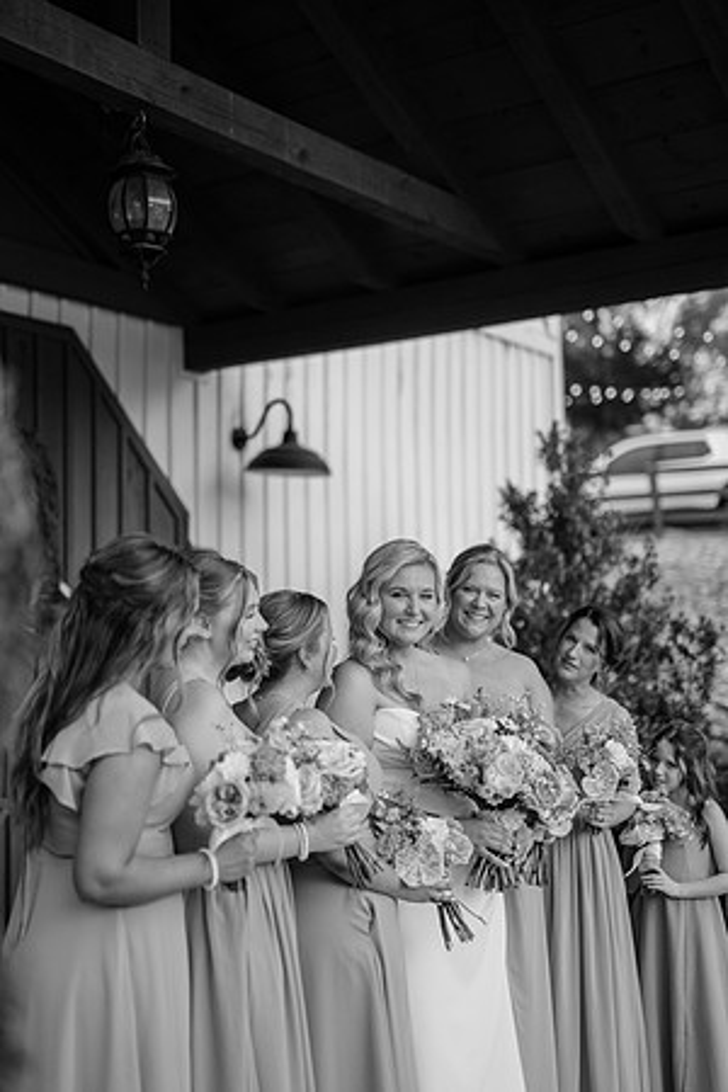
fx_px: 1517
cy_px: 546
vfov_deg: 39.6
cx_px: 364
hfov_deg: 27.0
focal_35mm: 50
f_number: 1.8
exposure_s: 1/5000
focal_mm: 50
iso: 1000
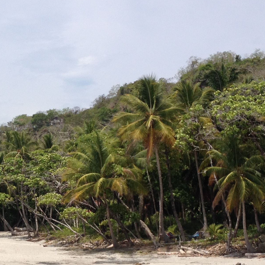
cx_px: 34
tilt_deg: -1.9
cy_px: 225
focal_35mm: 84
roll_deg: -1.4
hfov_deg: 20.3
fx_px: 728
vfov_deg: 20.3
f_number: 2.4
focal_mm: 4.28
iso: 50
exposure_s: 1/2907
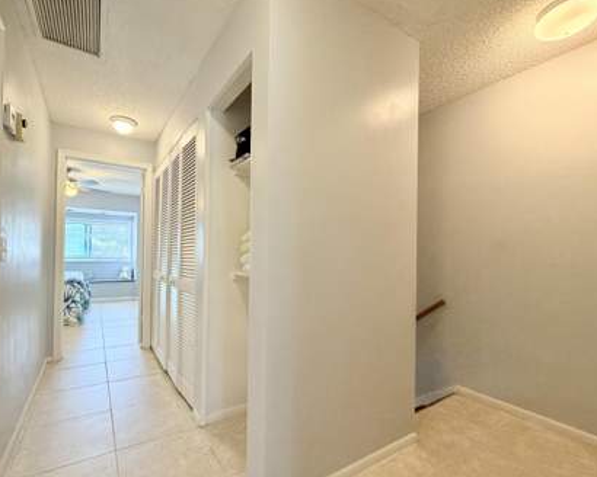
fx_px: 283
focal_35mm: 16
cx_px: 256
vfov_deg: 80.3
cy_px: 251
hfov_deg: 92.5
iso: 200
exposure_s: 1/60
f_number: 2.2
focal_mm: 2.22
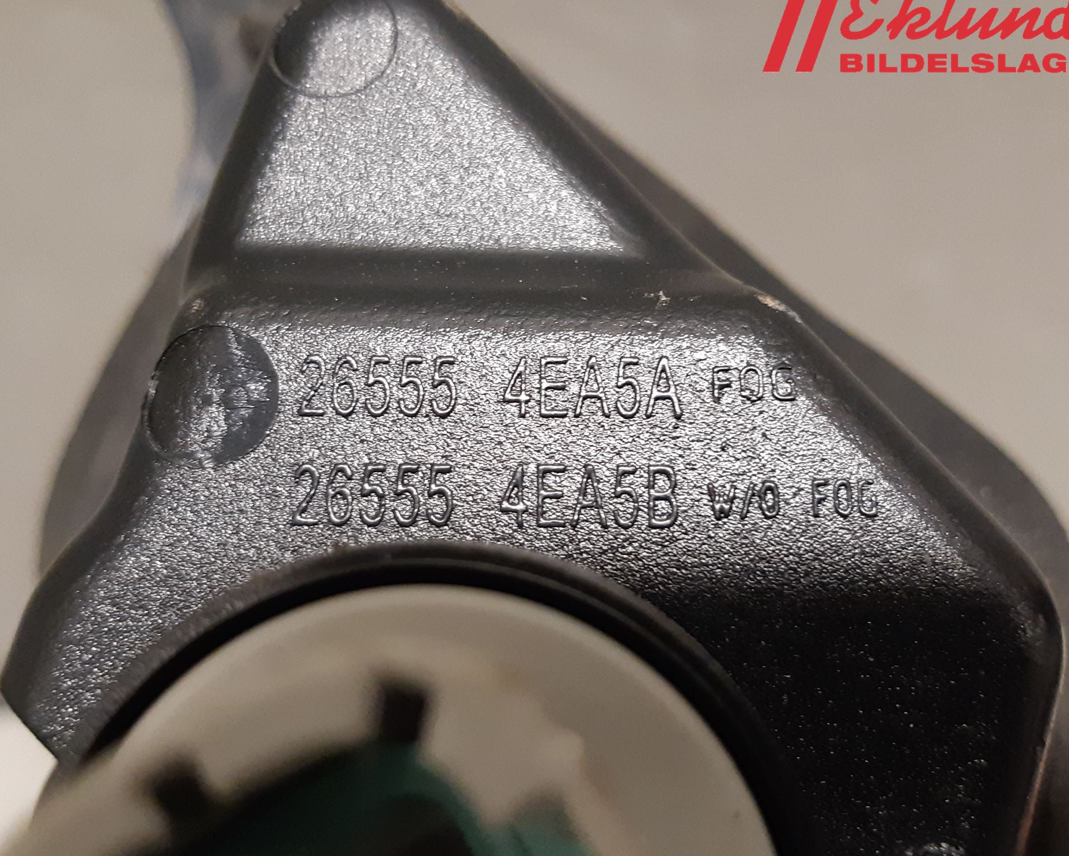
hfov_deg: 62.2
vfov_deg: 51.5
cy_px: 417
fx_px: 886
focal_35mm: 28
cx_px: 526
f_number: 1.7
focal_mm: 3.93
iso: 320
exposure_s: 1/50
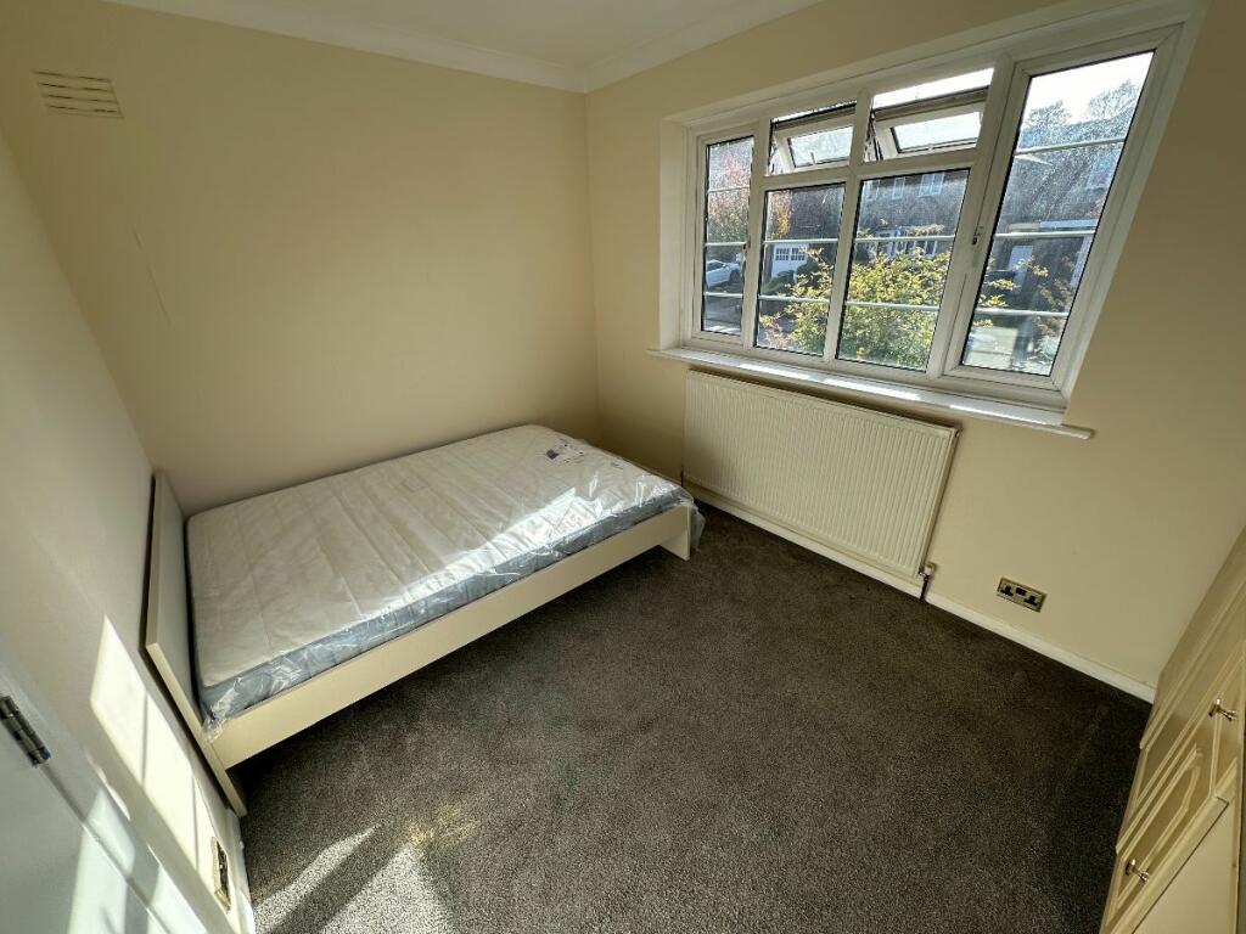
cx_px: 623
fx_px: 504
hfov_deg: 102.1
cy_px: 467
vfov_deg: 85.7
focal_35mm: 14
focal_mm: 2.22
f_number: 2.2
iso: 40
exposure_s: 1/371
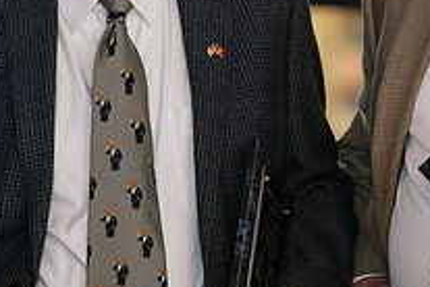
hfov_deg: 4.0
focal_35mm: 519
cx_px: 108
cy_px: 22
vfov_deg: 2.6
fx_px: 6199
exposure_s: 1/125
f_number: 3.2
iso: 1000
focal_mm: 185
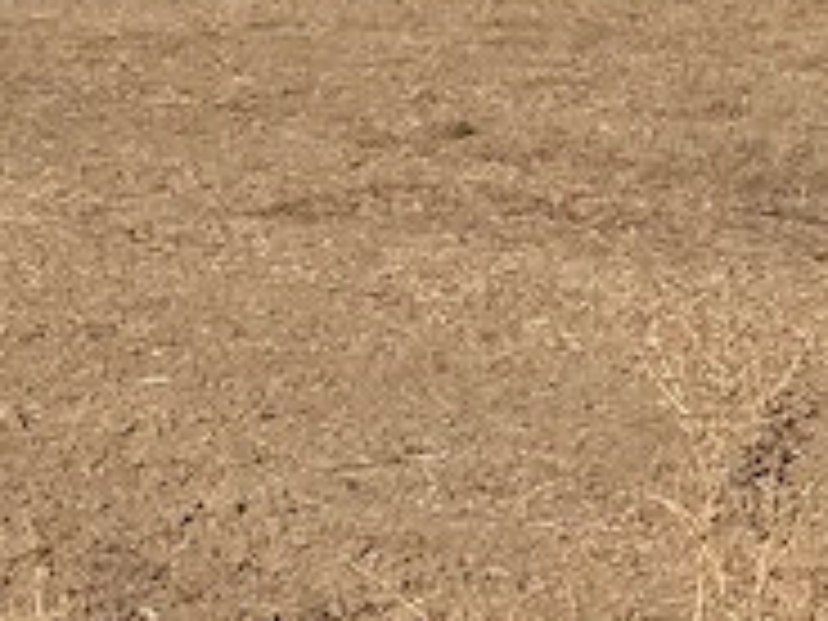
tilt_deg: -5.6
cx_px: 1264
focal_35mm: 152
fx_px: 3636
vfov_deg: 9.8
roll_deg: -1.9
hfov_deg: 12.3
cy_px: 288
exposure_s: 1/3096
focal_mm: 3.99
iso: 20
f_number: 1.8
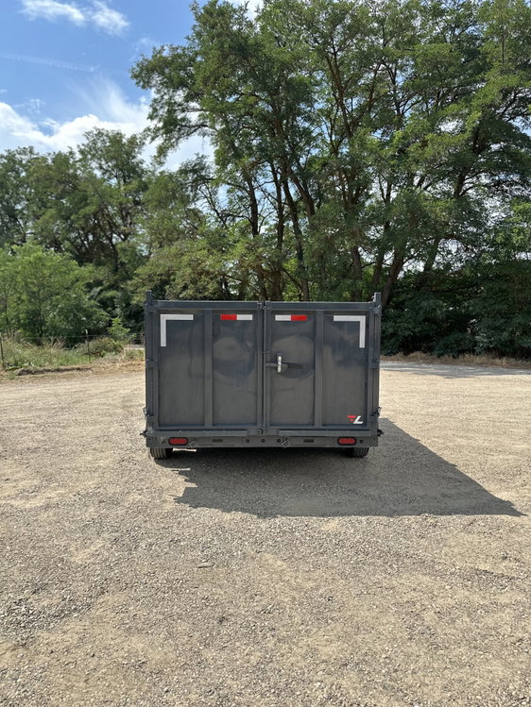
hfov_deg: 56.8
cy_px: 354
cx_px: 266
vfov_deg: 71.6
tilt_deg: -2.9
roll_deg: -1.2
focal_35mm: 24
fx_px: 491
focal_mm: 6.86
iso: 80
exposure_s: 1/1562
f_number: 1.78
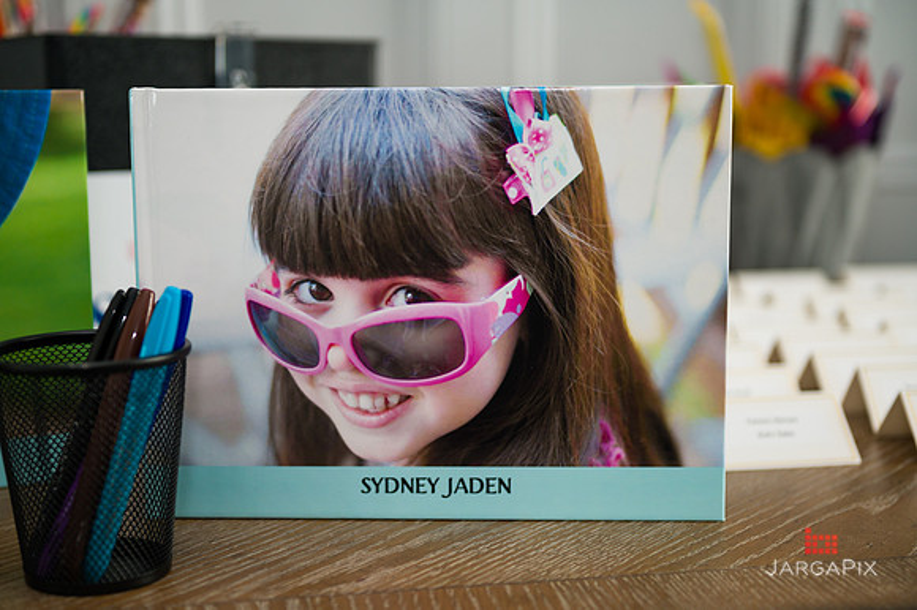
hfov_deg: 35.7
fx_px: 1426
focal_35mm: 56
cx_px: 458
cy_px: 305
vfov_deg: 24.2
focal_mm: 56
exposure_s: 1/200
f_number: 3.2
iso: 200
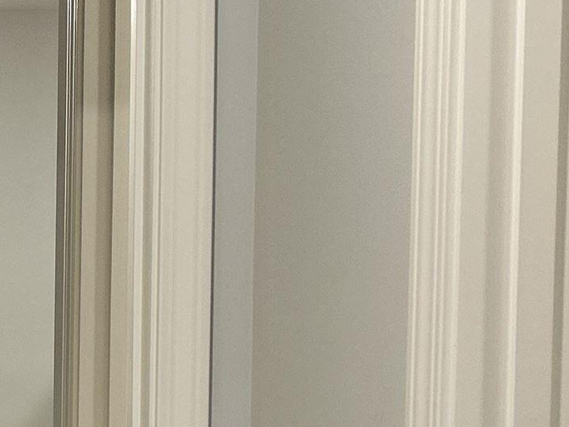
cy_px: 487
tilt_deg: -4.3
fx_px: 1857
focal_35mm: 113
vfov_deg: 12.8
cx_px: -276
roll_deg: +0.8
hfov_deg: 16.0
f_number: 1.5
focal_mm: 5.7
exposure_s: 1/60
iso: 64
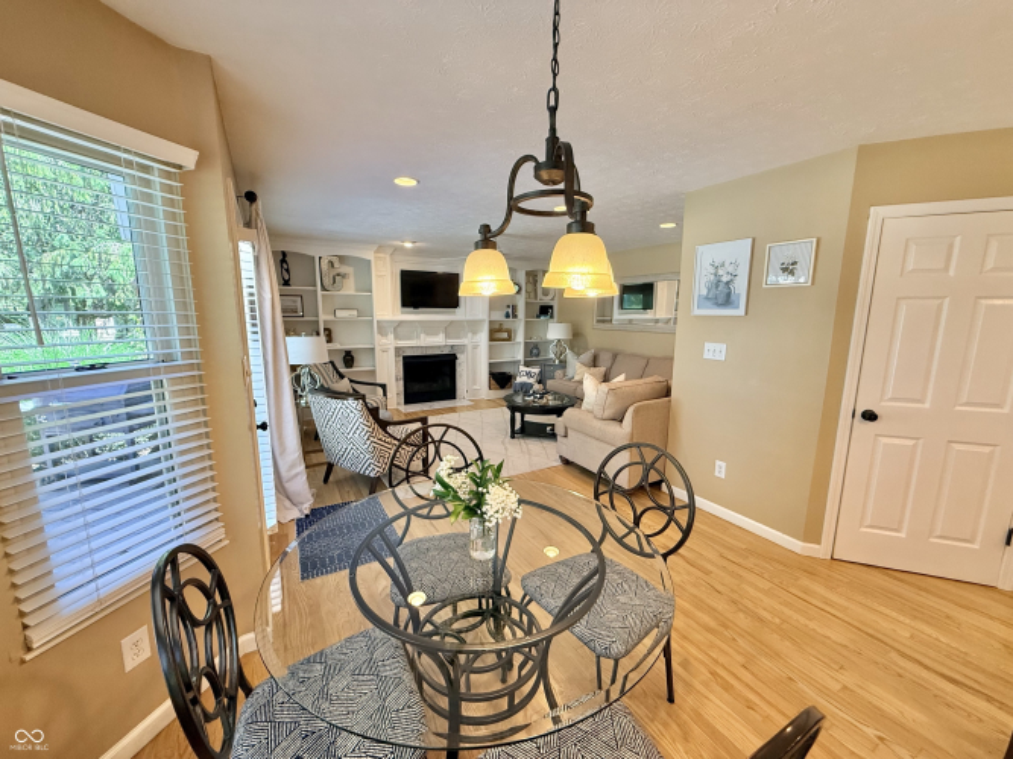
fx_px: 410
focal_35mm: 14
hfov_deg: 102.1
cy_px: 380
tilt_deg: -7.4
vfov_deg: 85.7
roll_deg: +0.3
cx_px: 506
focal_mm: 2.22
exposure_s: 1/120
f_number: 2.2
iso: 250
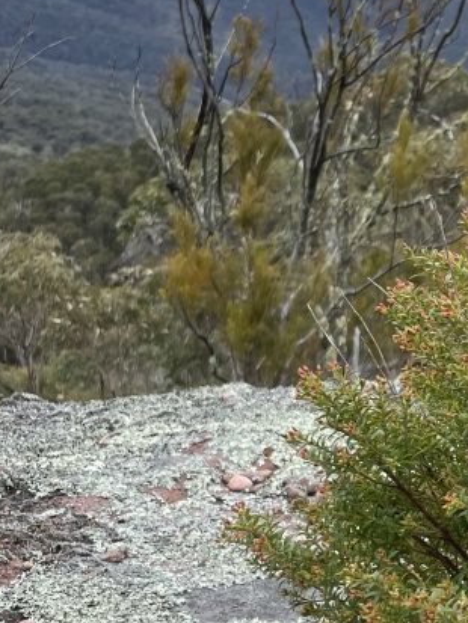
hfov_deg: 16.2
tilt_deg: -14.3
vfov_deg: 22.7
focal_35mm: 86
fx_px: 1549
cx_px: 614
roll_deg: -5.7
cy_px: 385
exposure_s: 1/2451
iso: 32
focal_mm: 4.2
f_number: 1.6
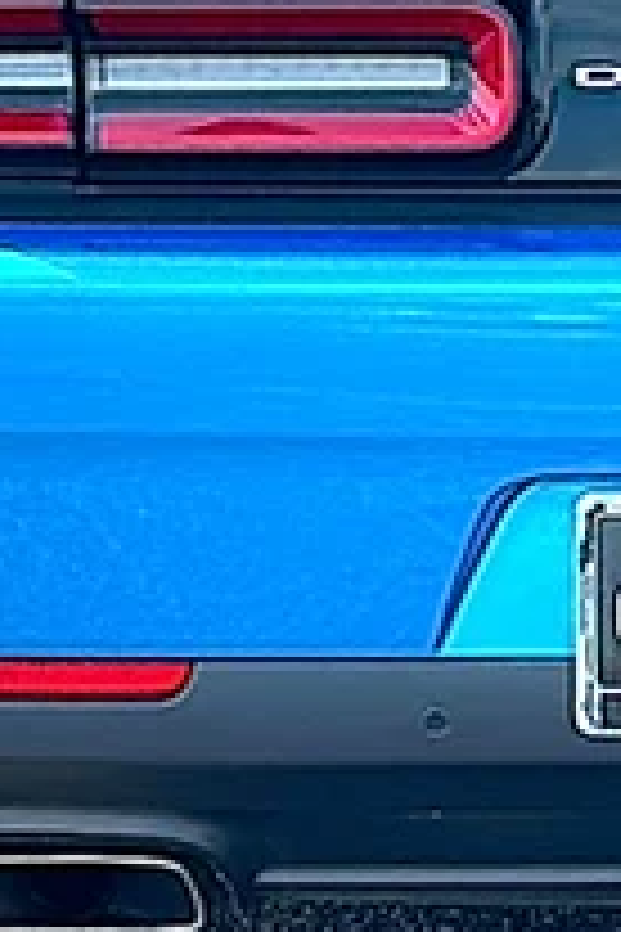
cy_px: 236
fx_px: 4554
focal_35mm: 176
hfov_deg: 7.7
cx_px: 868
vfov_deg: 11.7
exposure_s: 1/2309
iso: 80
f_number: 1.78
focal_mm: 6.86
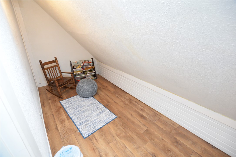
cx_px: 118
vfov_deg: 77.3
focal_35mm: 15
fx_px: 98
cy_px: 78
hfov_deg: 100.4
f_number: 3.5
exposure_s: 1/60
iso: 900
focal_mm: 10
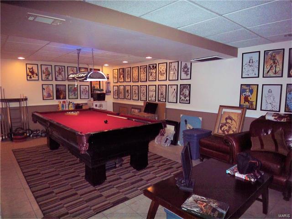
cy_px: 110
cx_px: 146
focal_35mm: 23
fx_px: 194
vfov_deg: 58.9
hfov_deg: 73.9
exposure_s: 1/30
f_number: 2.8
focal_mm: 3.8
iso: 200
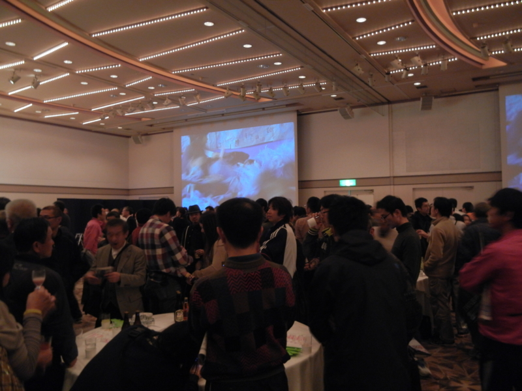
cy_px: 196
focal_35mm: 30
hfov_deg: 60.0
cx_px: 261
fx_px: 452
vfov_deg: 46.8
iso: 342
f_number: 3.5
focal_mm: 5.4
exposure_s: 1/15
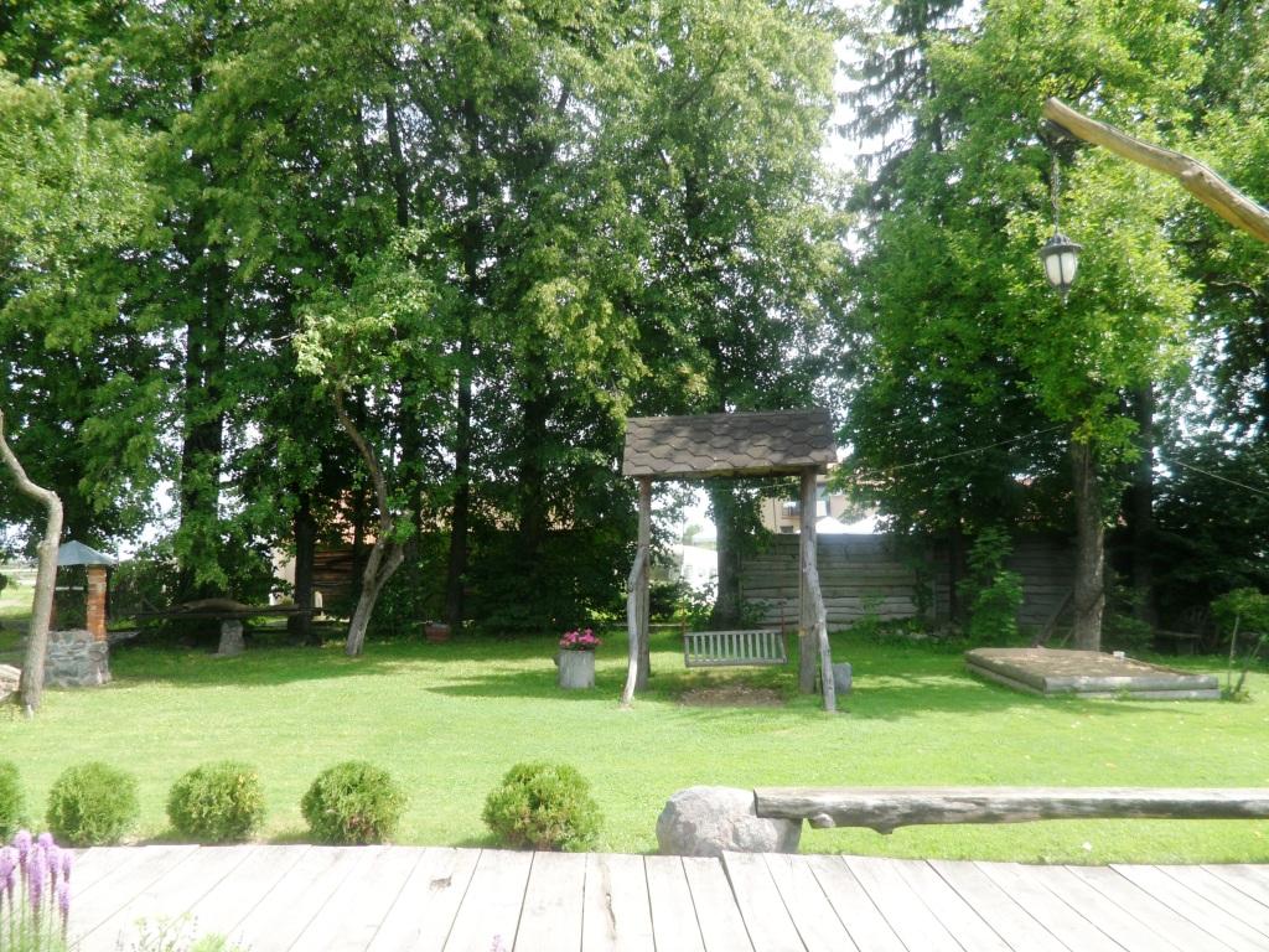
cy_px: 476
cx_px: 634
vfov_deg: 51.4
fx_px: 990
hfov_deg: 65.3
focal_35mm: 27
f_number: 3.5
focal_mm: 4.9
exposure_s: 1/250
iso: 80
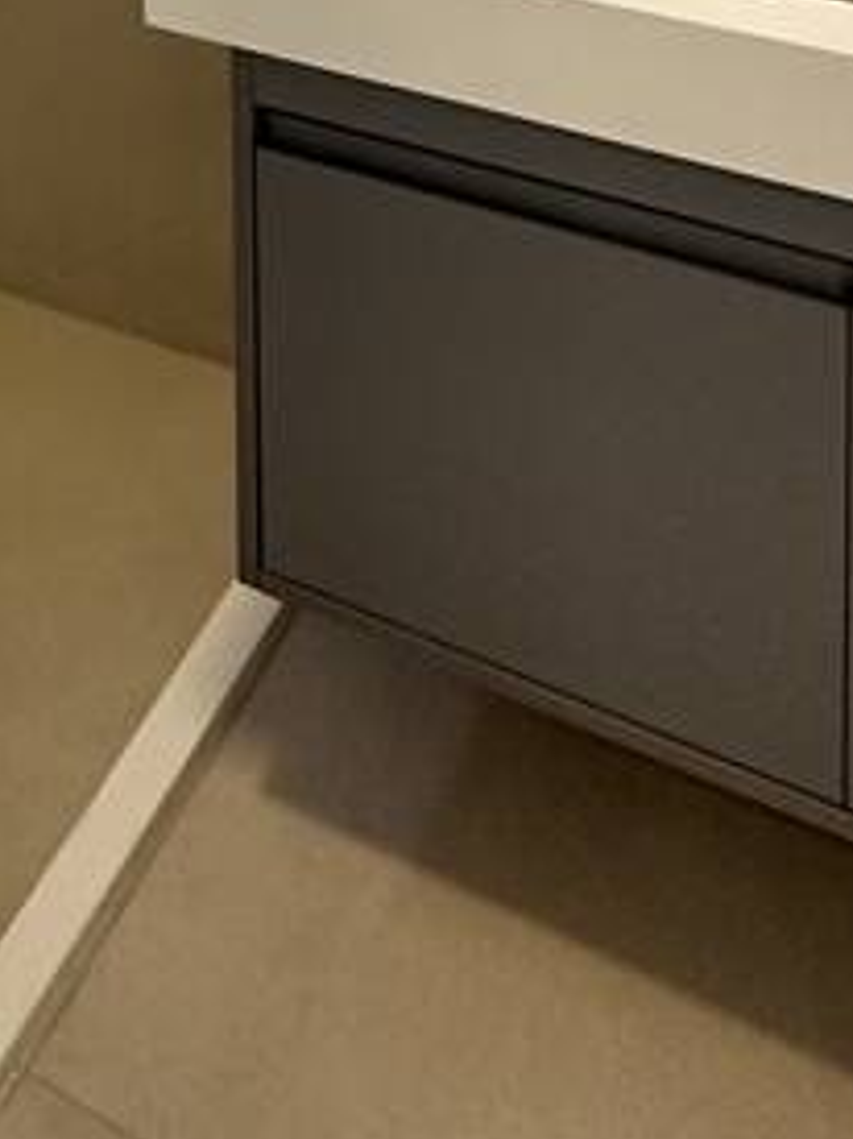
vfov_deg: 24.7
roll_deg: +1.0
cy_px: -667
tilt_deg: -4.2
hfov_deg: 25.7
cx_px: 79
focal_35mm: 55
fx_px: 1808
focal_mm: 2.22
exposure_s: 1/99
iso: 250
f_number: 2.2
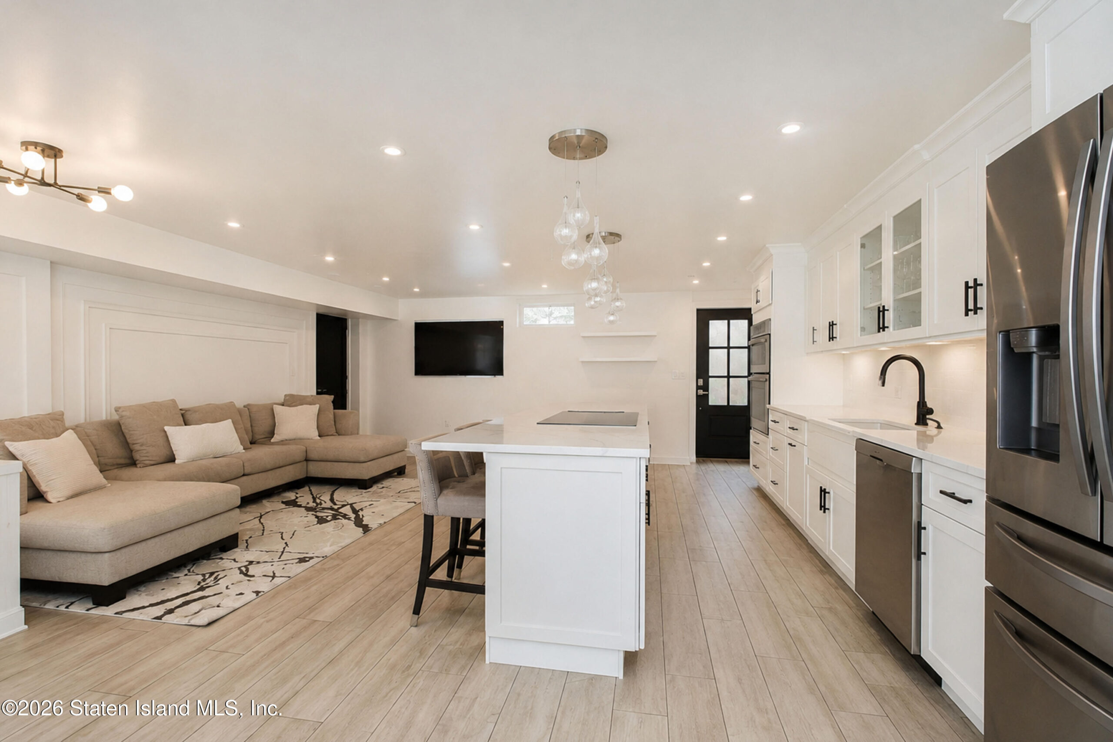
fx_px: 464
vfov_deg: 77.3
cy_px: 371
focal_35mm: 15
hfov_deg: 100.4
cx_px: 556
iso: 2000
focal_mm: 10
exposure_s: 1/100
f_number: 8
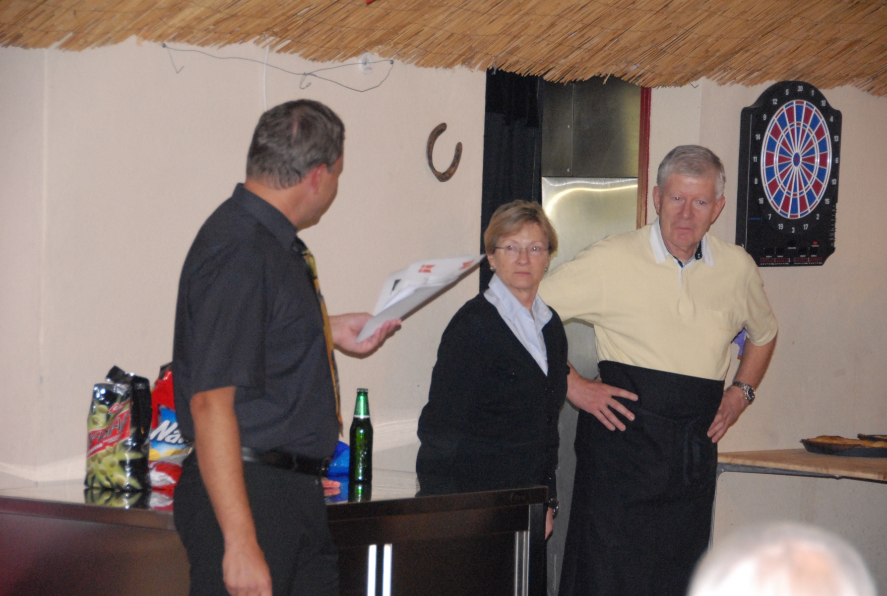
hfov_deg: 15.2
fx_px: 3333
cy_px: 298
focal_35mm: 135
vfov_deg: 10.2
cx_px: 444
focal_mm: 90
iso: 1400
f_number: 5.3
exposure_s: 1/60
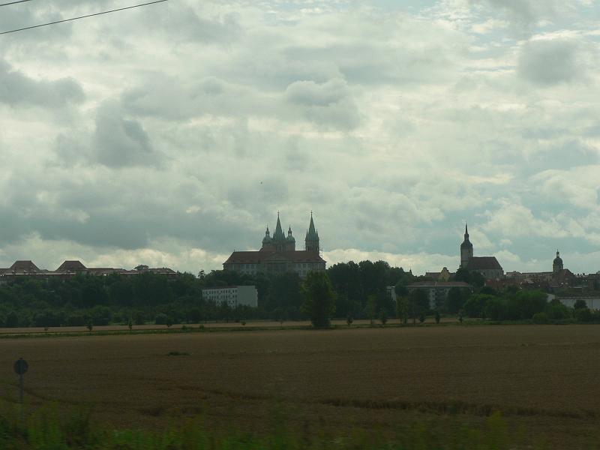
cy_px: 225
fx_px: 1803
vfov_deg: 14.2
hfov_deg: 18.9
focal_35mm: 104
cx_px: 300
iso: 80
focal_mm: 17.3
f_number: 5
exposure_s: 1/400
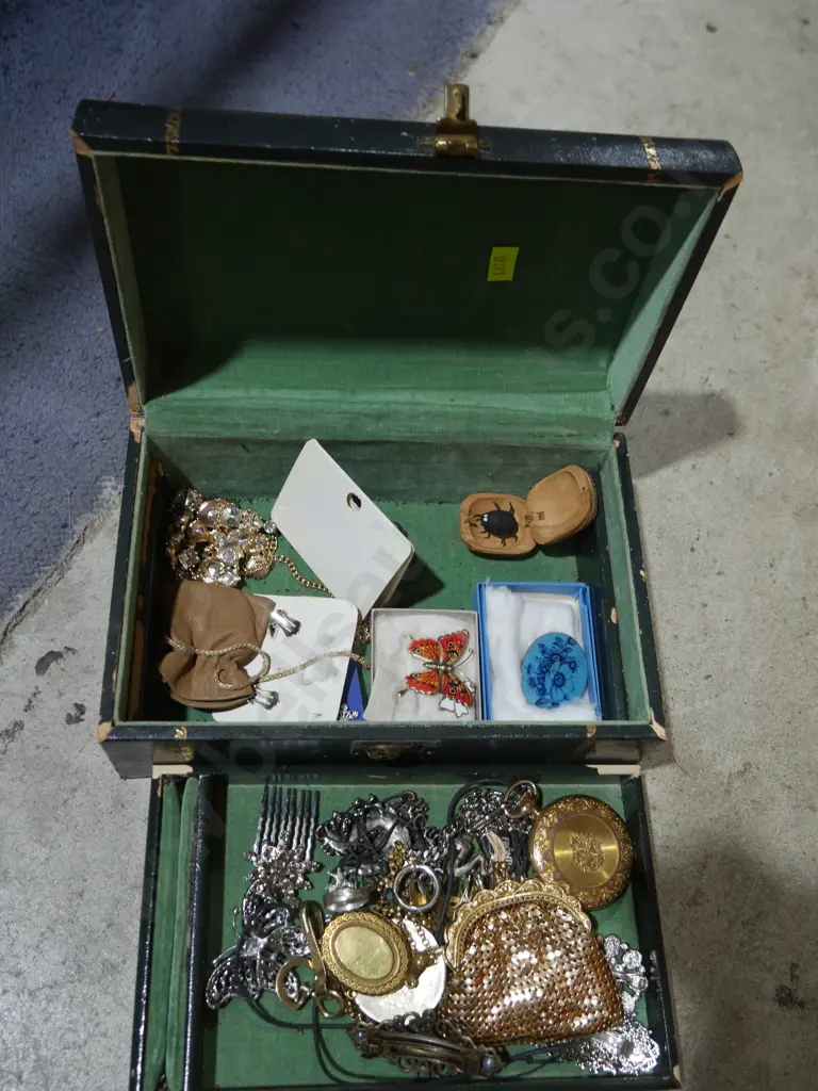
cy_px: 546
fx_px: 1008
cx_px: 409
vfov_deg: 56.8
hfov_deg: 44.2
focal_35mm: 32
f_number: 3.6
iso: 250
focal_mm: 16
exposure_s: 1/60
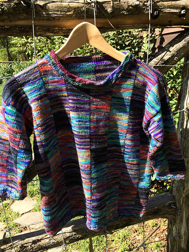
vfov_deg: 60.0
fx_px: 218
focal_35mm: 30
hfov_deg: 46.8
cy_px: 126
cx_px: 94
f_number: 2.2
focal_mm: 4.12
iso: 32
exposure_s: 1/578
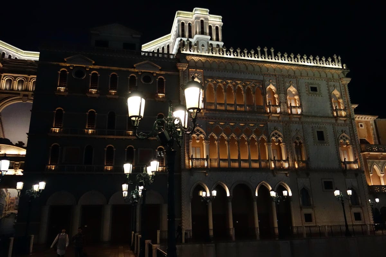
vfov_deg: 46.4
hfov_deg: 65.5
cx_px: 193
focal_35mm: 28
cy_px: 128
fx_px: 300
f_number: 1.8
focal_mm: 10.4
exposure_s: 1/250
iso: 2500
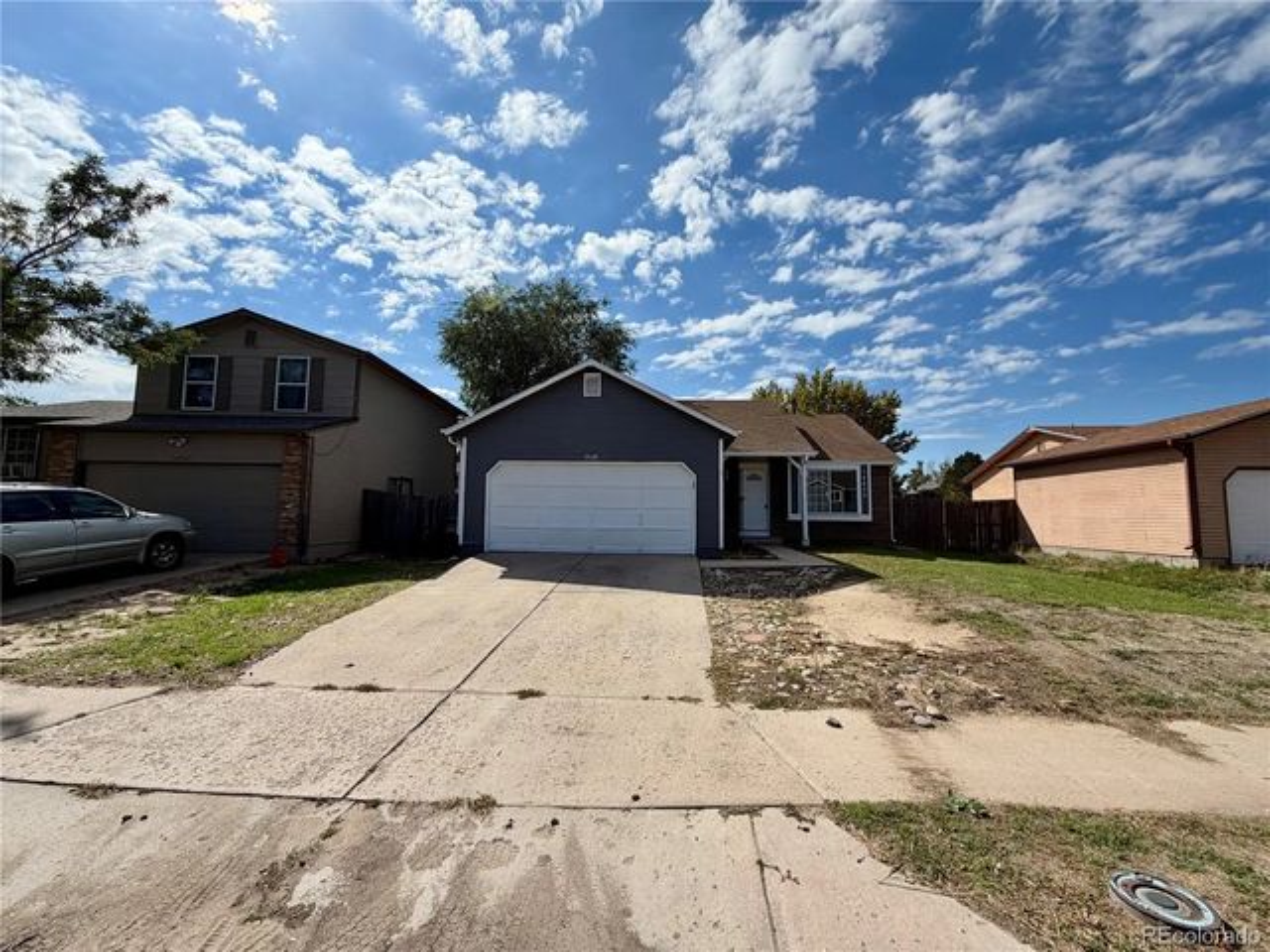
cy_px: 476
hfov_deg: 102.1
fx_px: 514
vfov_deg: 85.7
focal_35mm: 14
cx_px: 635
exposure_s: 1/1795
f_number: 2.2
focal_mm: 2.22
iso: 20
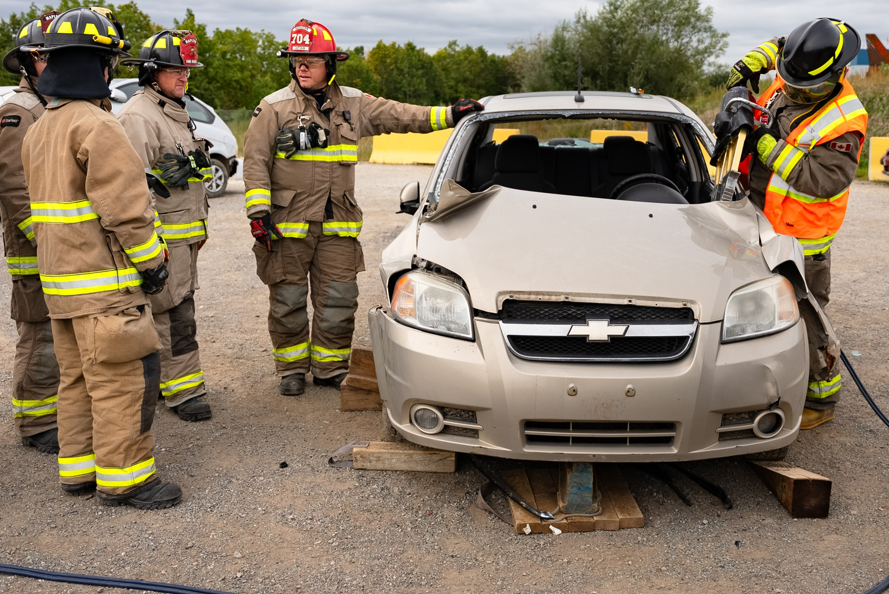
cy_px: 189
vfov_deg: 33.1
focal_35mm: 40
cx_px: 504
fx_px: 988
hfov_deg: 48.3
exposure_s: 1/1600
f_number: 2.8
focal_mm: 24
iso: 100
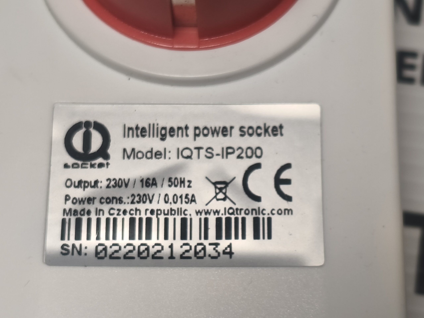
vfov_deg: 15.4
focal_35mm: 96
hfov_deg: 20.4
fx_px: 1176
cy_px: 159
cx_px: 212
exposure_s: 1/115
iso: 50
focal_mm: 4.94
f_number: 1.5
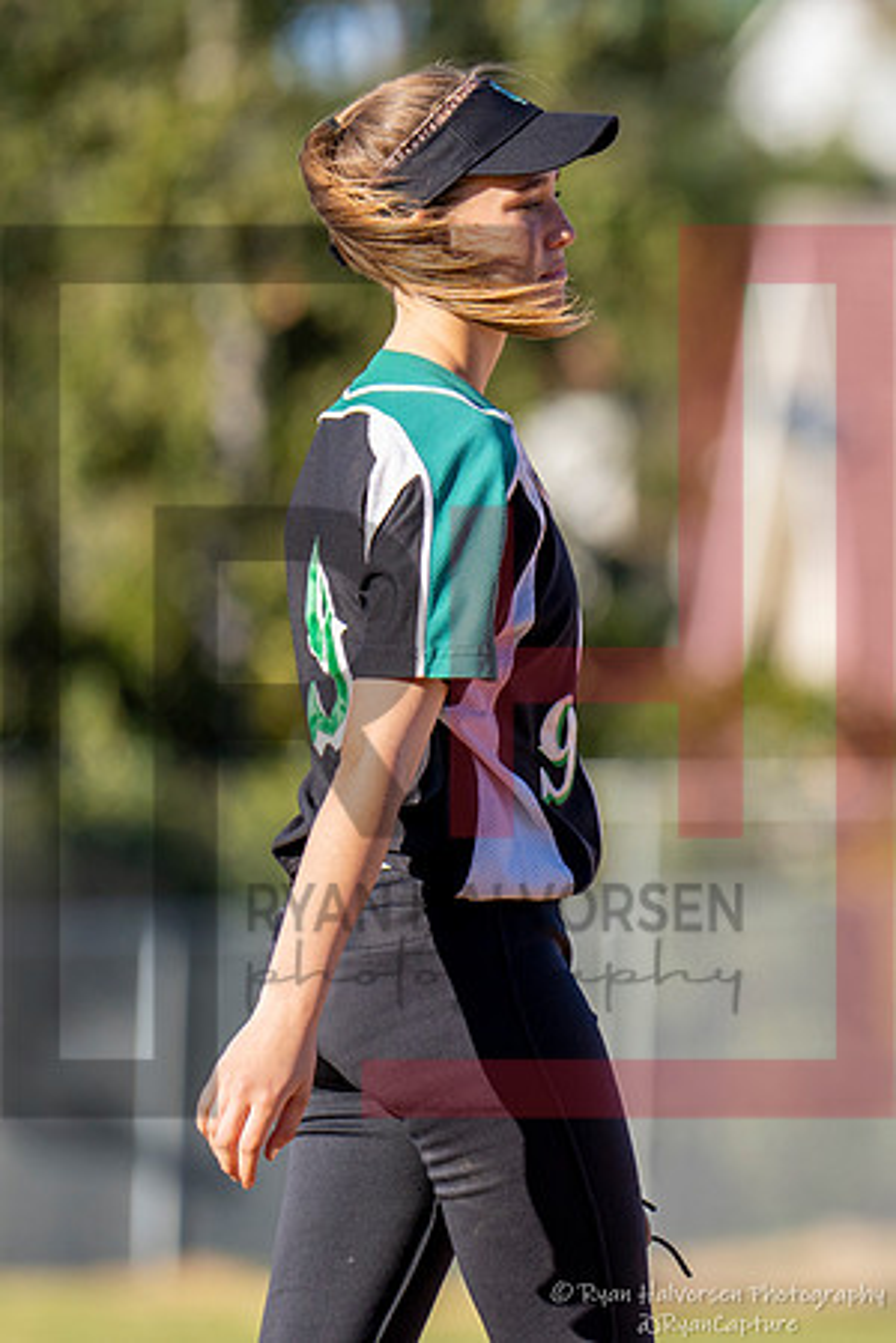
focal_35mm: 503
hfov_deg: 2.7
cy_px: 613
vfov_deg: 4.1
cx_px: 1116
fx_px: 18784
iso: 160
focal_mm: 200
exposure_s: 1/2500
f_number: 2.8
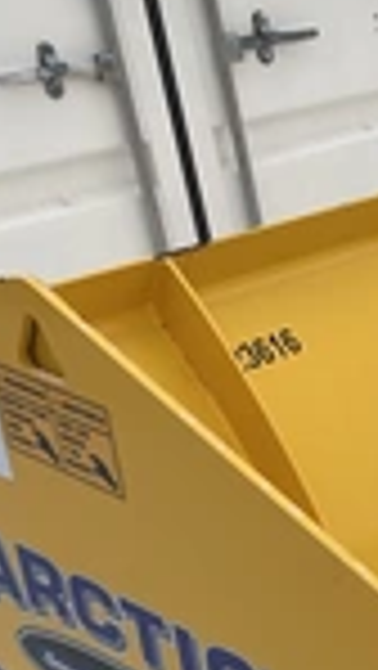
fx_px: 1352
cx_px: 693
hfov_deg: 14.0
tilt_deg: -26.4
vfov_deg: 26.9
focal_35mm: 76
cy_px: 603
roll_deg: +1.1
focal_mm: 5.1
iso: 50
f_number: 1.6
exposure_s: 1/1957
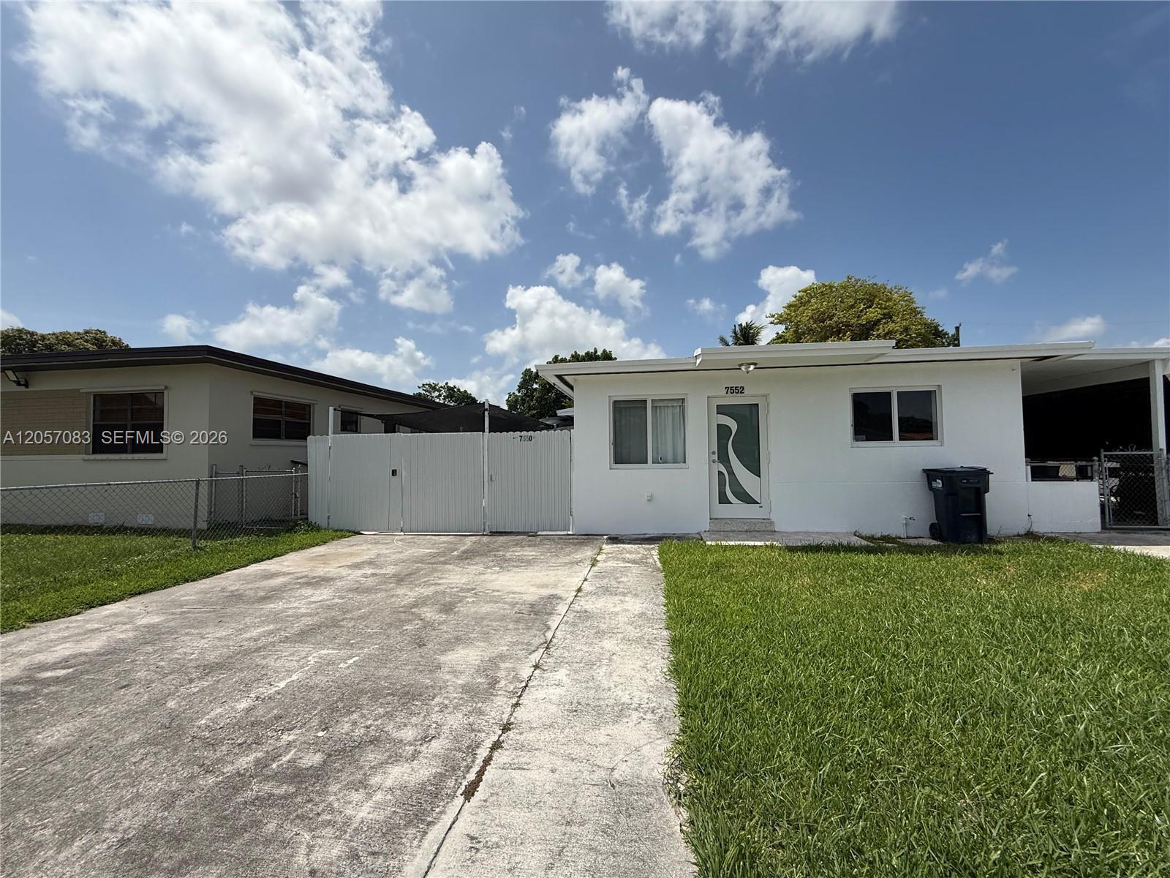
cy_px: 439
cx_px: 585
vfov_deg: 85.7
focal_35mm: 14
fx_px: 473
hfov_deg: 102.1
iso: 50
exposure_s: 1/4762
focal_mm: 2.22
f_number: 2.2
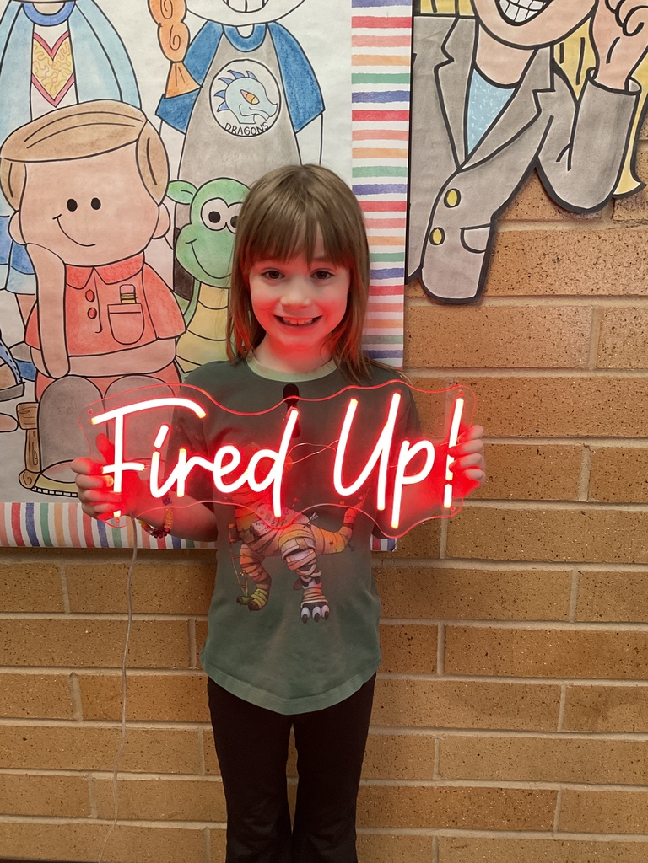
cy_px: 432
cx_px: 324
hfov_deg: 48.2
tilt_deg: -15.7
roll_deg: -0.7
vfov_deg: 61.7
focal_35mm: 29
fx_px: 724
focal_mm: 3
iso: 160
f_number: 1.8
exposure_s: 1/60
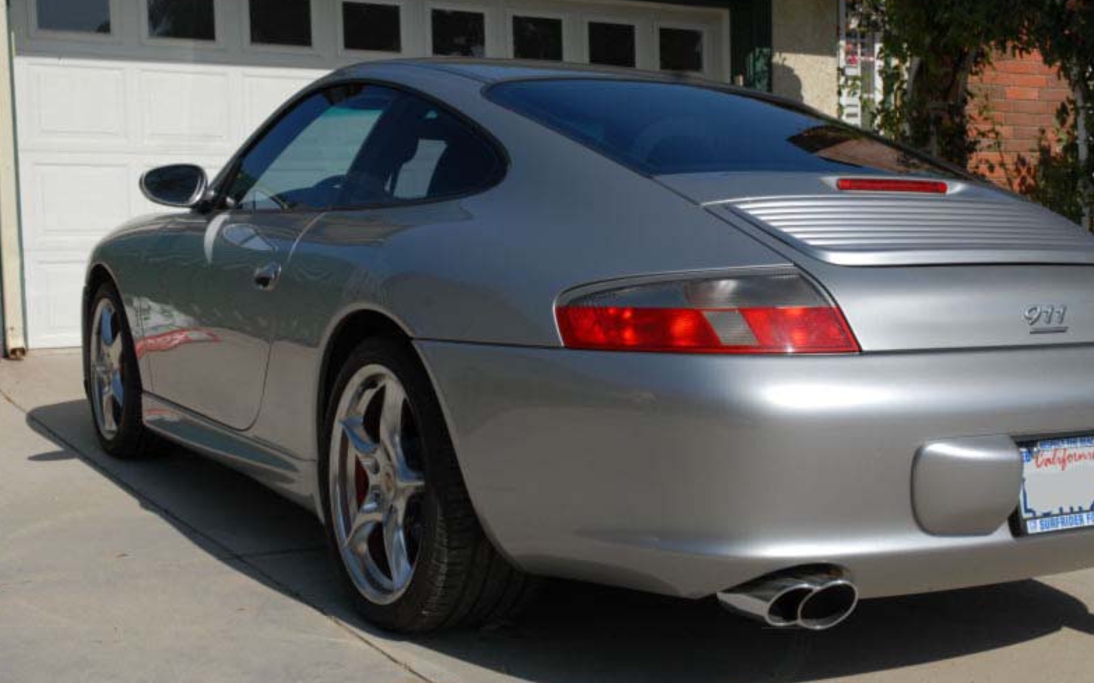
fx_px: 1446
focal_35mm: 49
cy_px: 331
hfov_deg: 41.4
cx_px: 549
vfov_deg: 26.6
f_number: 8
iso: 100
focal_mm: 31
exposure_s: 1/250
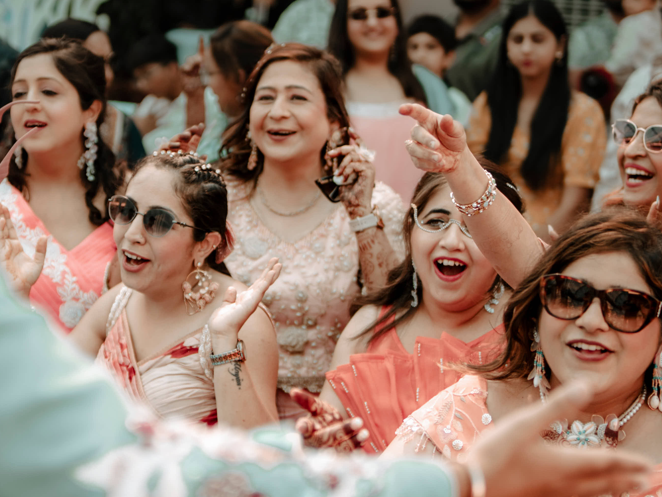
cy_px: 294
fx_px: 1683
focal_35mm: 88
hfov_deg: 22.1
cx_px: 193
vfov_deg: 16.8
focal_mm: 35
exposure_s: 1/1000
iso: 80
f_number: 1.4
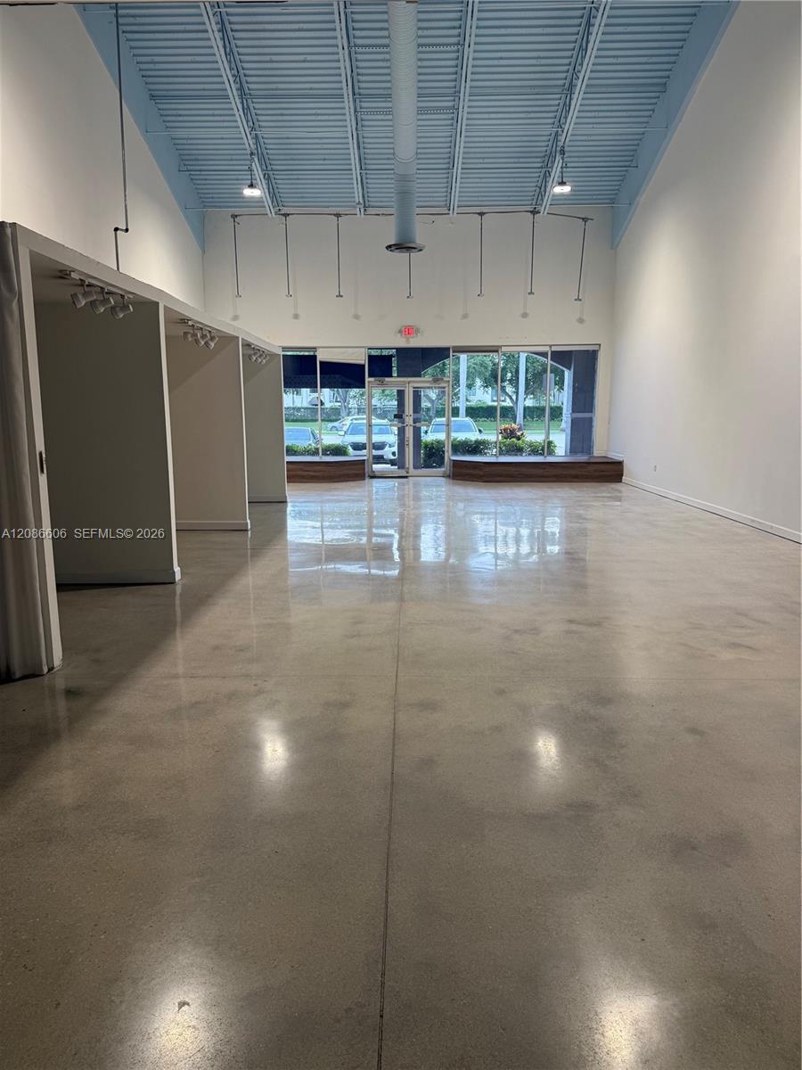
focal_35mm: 24
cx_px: 401
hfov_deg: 56.8
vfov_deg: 71.6
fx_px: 741
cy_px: 535
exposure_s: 1/164
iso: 80
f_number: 1.78
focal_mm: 6.76
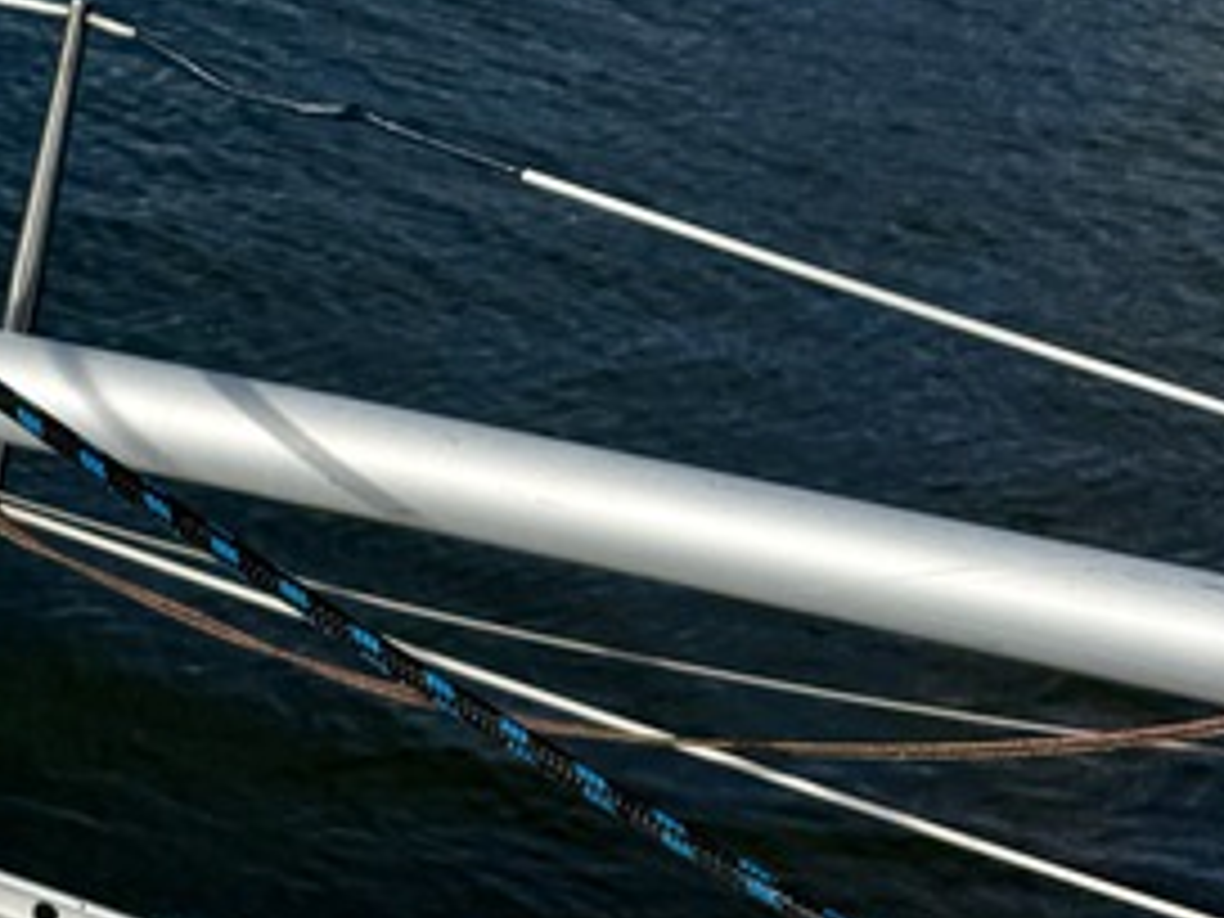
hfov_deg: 16.1
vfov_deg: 13.2
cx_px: -868
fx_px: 3748
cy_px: 1386
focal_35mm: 106
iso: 64
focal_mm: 6.76
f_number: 1.78
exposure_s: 1/14286
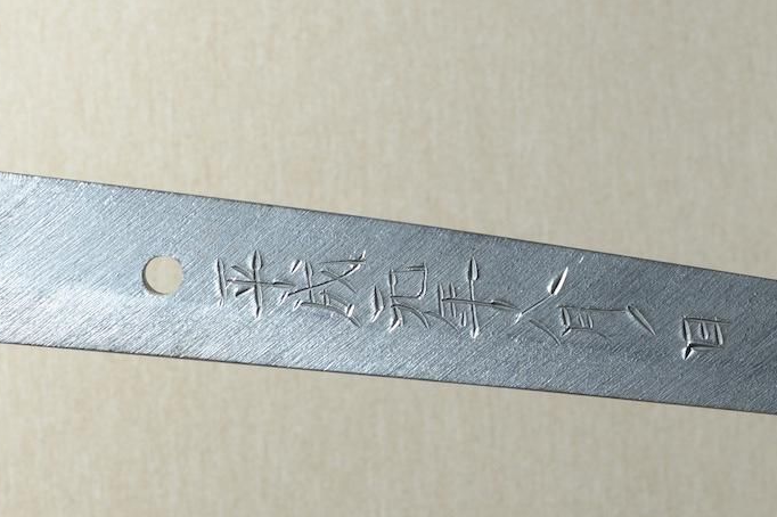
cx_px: 489
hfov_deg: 17.5
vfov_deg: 11.7
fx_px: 2524
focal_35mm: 117
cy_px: 273
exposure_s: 1/2
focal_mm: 38
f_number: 11
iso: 400
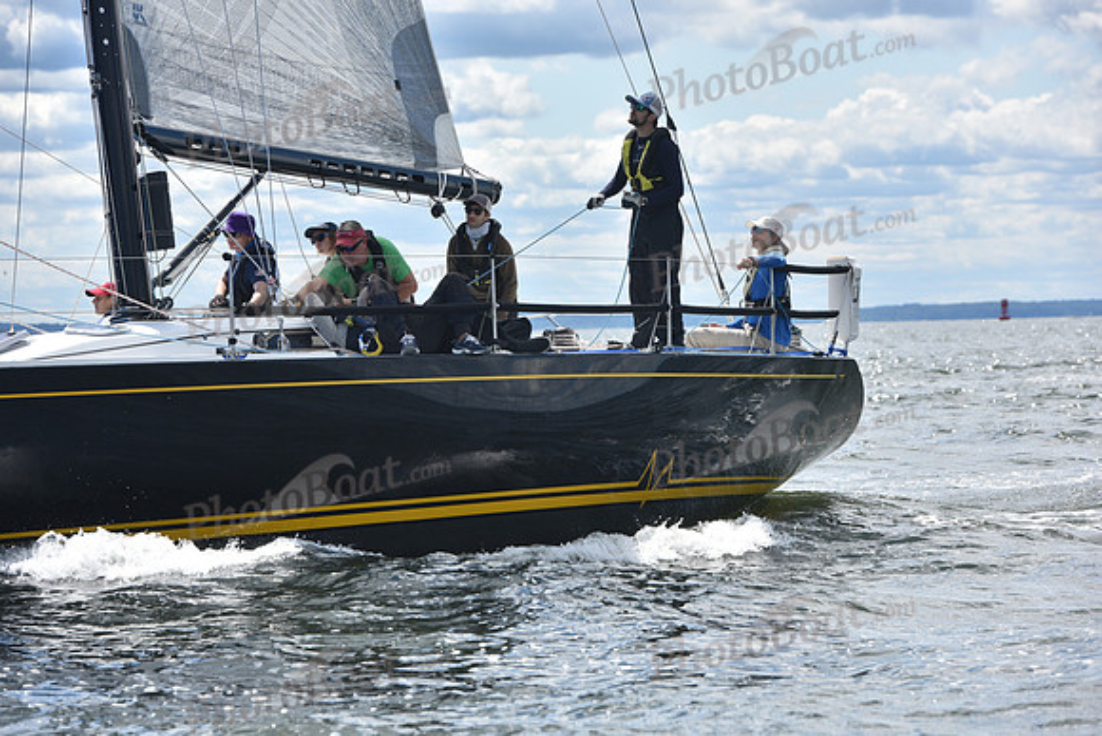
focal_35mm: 170
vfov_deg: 8.1
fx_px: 5205
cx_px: 551
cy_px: 368
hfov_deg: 12.1
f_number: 9
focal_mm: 170
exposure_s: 1/800
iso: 250
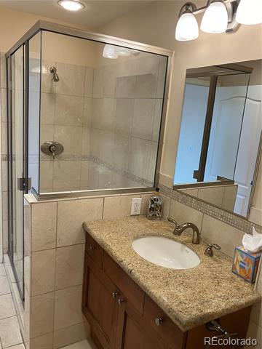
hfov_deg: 49.7
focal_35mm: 28
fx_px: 283
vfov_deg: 63.4
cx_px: 131
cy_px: 174
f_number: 1.8
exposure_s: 1/60
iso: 64
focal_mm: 3.99
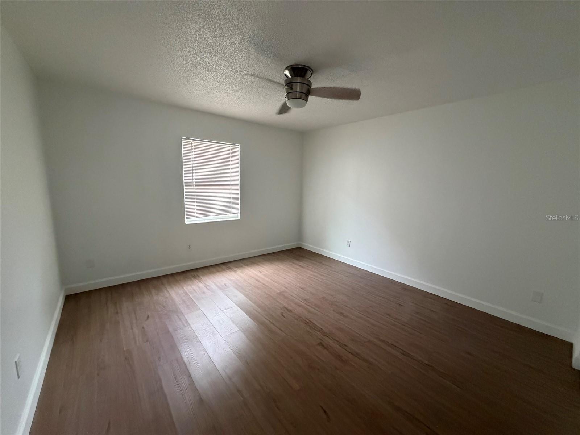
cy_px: 218
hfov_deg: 102.1
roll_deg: -1.7
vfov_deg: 85.7
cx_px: 290
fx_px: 235
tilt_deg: -8.4
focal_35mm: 14
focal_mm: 2.22
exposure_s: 1/60
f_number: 2.2
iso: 800
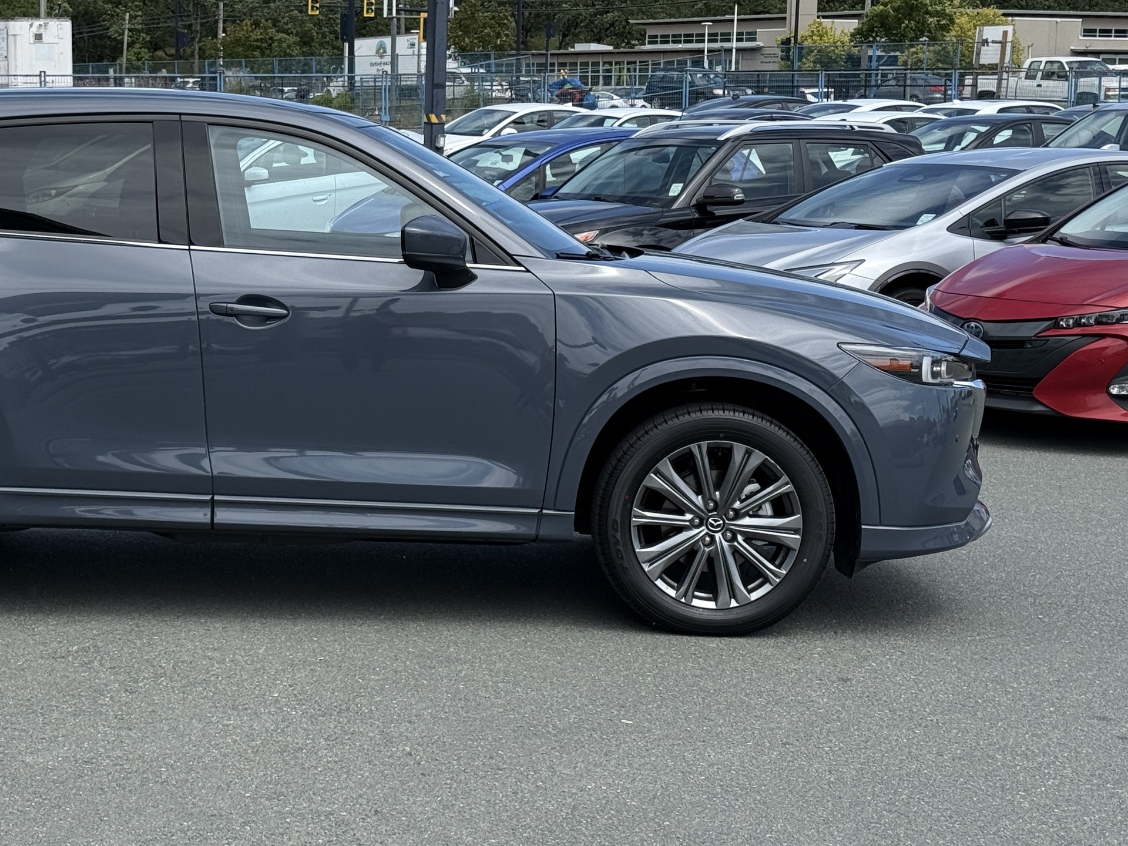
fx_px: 2346
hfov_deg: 26.7
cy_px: 347
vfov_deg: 20.4
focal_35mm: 72
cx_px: 286
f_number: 1.78
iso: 64
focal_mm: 6.76
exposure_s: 1/4329
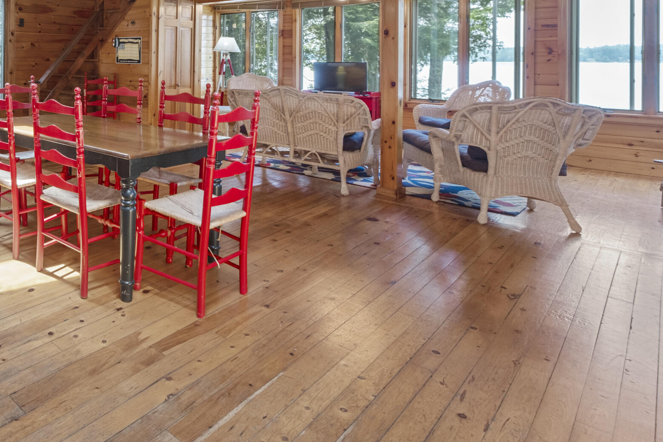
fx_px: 460
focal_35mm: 25
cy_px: 73
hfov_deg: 59.0
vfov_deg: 47.7
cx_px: 46
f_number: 8
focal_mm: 8.6
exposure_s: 1/6
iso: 400
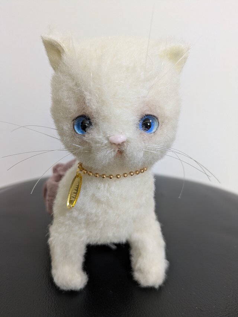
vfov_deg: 69.4
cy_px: 158
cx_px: 119
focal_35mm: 25
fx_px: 229
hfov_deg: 54.9
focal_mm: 5.43
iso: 175
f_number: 1.89
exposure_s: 1/25
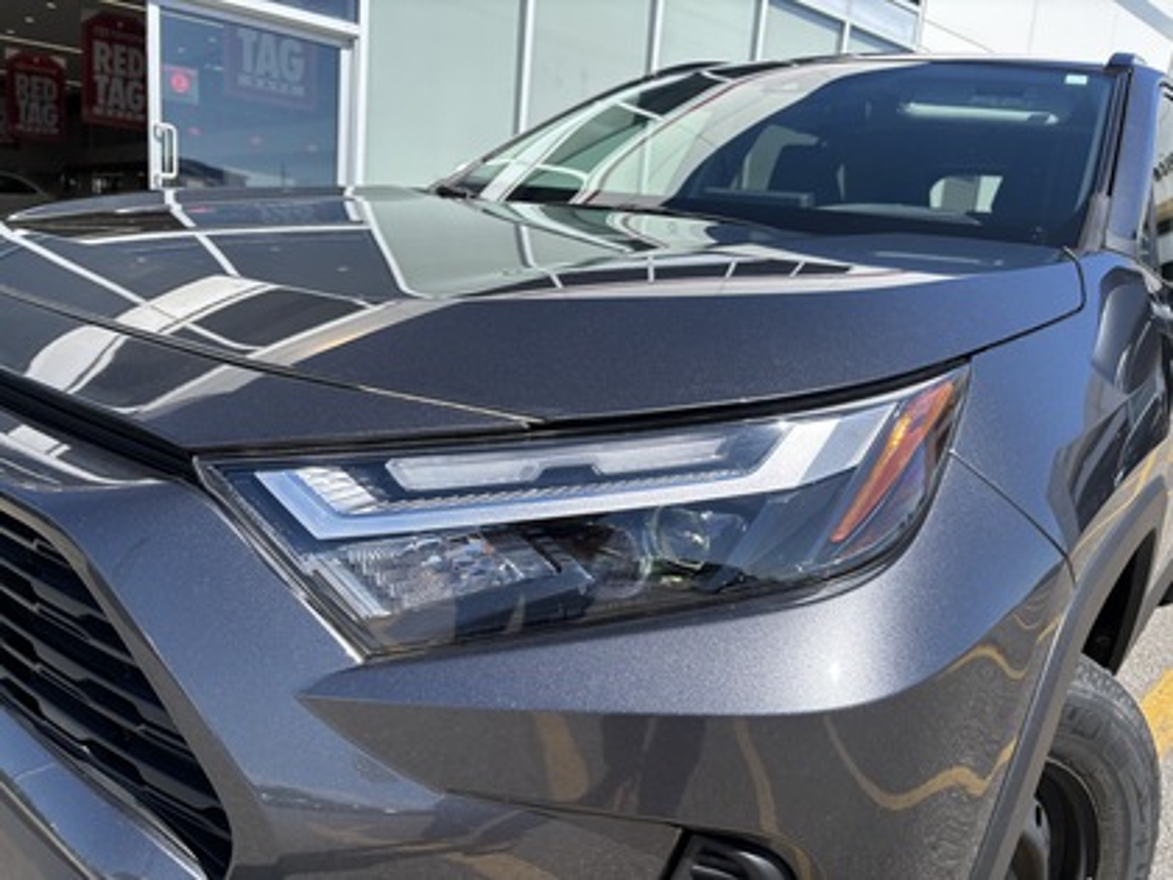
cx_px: 586
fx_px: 881
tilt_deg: -12.4
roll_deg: -5.8
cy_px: 440
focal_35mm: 26
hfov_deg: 67.3
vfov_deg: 53.1
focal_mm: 5.96
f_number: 1.6
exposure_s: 1/2151
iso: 50
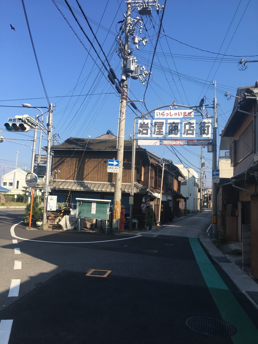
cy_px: 172
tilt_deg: +10.4
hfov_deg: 48.2
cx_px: 129
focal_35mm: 29
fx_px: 288
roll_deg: -5.5
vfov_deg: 61.7
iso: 25
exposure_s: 1/999
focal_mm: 4.15
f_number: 2.2
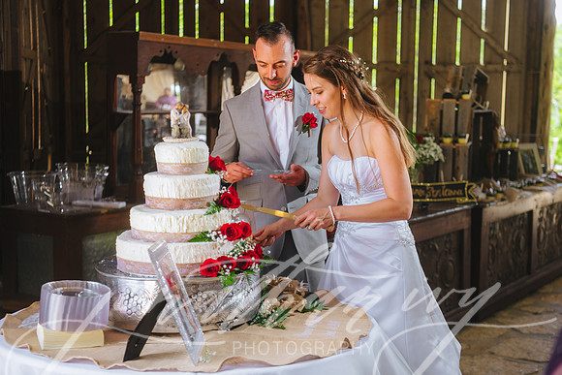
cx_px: 281
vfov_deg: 27.0
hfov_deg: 39.6
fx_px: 781
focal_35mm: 50
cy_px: 188
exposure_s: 1/160
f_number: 2.8
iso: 250
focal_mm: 50
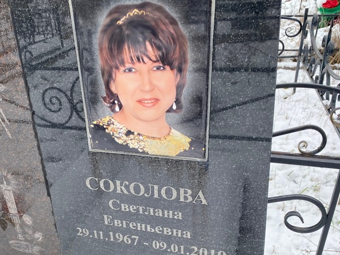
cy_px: 163
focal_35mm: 36
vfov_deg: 39.3
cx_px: 129
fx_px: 353
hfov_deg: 50.9
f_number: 1.8
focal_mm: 4.25
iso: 32
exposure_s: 1/135
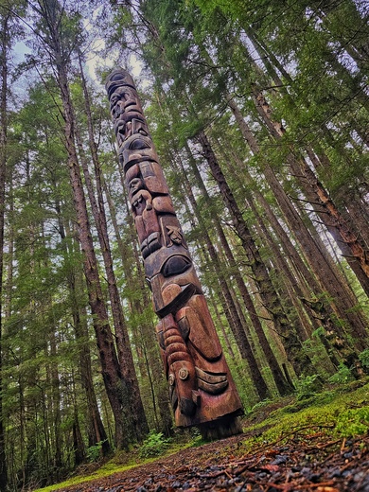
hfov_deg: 58.9
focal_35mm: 23
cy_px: 246
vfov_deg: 73.9
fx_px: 327
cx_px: 184
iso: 320
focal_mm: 6.3
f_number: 1.7
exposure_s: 1/359
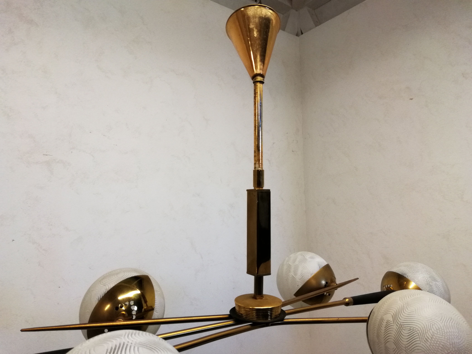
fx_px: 327
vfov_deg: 56.8
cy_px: 177
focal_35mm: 24
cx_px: 236
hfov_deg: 71.6
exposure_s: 1/50
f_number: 2.2
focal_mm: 2.38
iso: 64
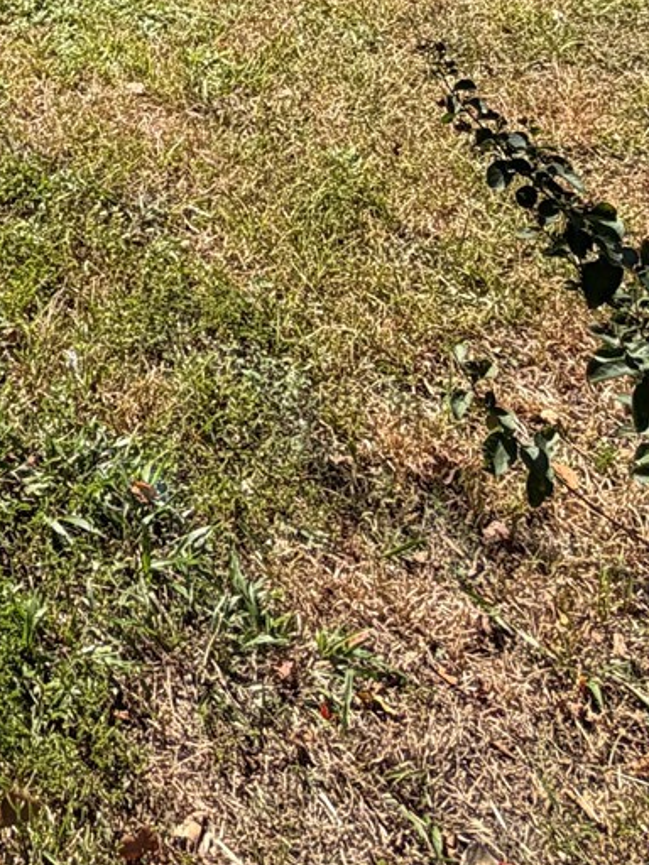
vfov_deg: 26.0
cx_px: -269
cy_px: -412
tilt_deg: -6.4
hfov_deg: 22.4
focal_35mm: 56
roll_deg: +2.9
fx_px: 1400
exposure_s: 1/770
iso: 32
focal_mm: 2.22
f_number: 2.2
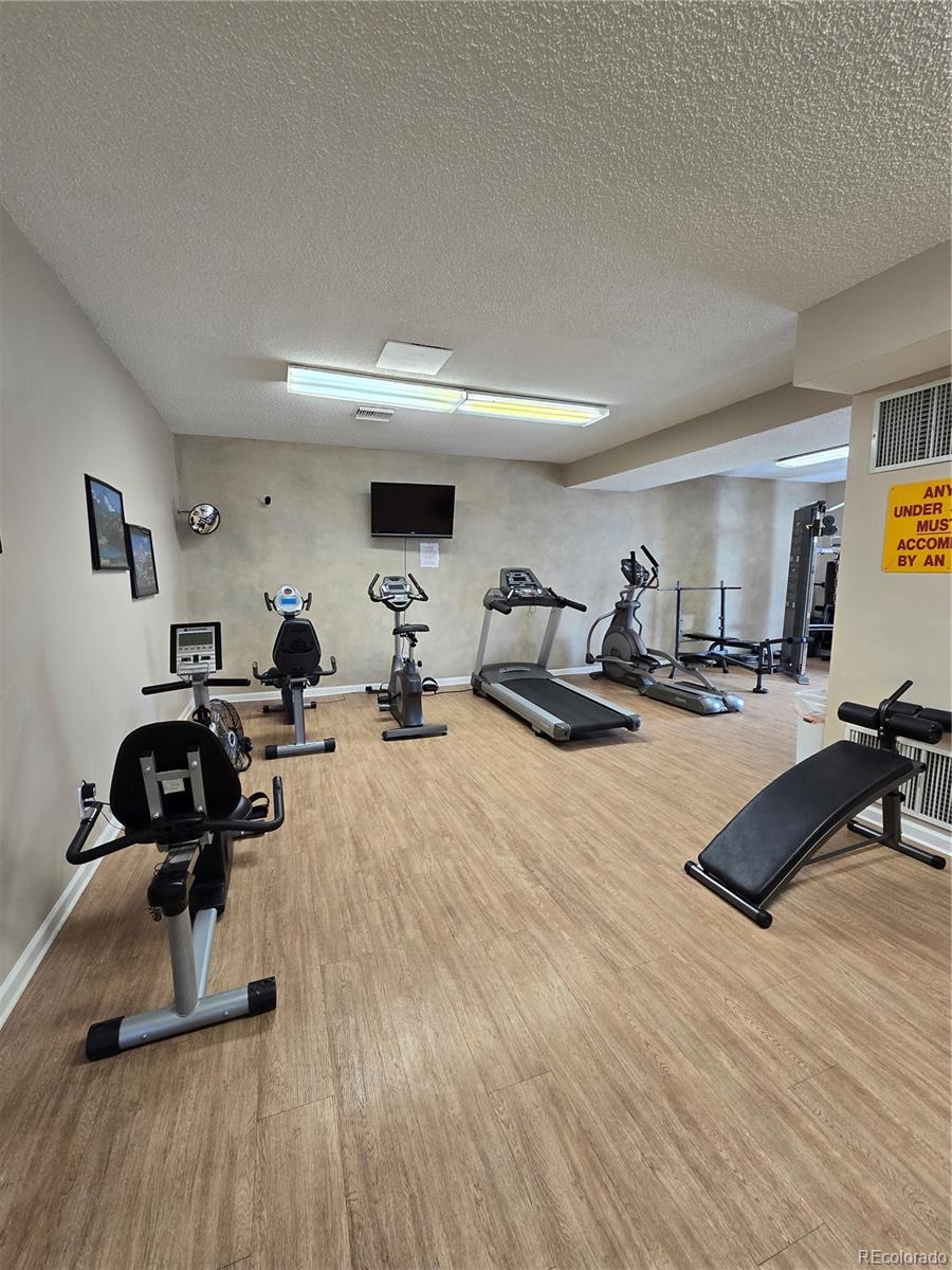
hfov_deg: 89.9
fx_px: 477
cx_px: 476
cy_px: 635
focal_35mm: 13
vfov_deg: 106.2
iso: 160
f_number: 2.2
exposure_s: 1/60
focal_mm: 2.2
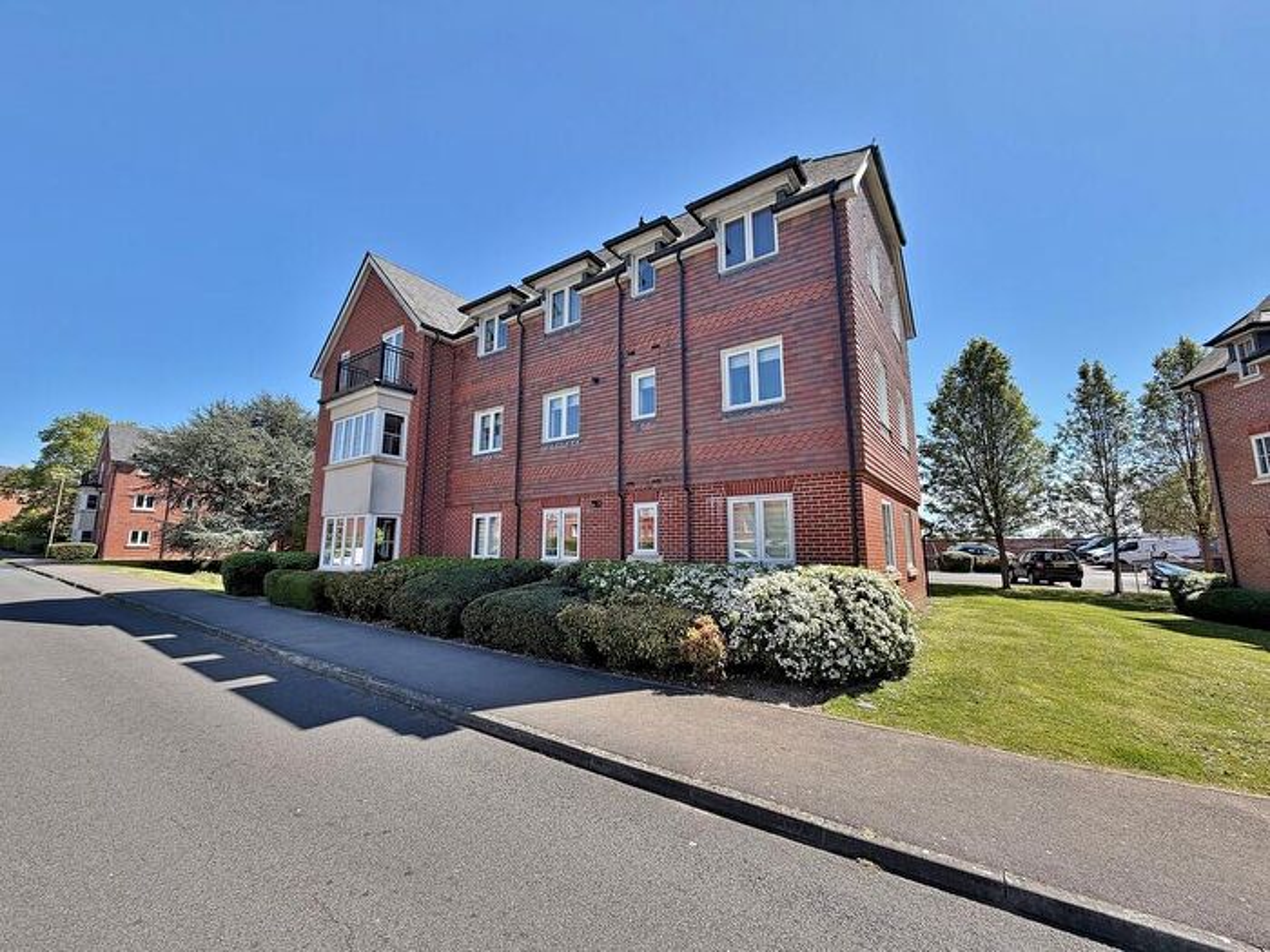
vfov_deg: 85.7
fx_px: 514
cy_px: 476
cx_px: 635
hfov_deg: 102.1
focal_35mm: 14
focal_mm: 2.22
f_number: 2.2
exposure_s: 1/770
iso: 40
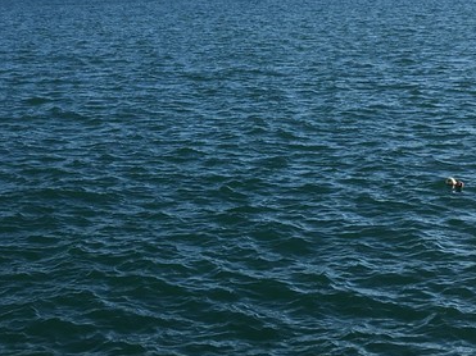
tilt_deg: -7.5
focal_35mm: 80
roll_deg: +2.2
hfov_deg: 24.4
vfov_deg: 18.3
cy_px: 77
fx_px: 1100
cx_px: 218
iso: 25
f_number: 2.2
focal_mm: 4.15
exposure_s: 1/1789
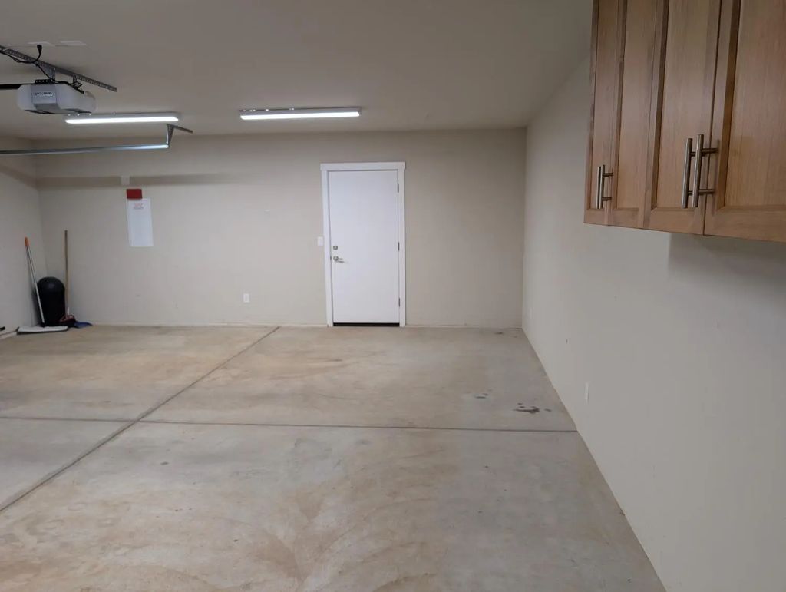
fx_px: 546
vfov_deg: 56.9
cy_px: 296
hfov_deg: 71.5
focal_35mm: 24
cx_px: 393
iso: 71
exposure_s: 1/24
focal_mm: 6.9
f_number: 1.68
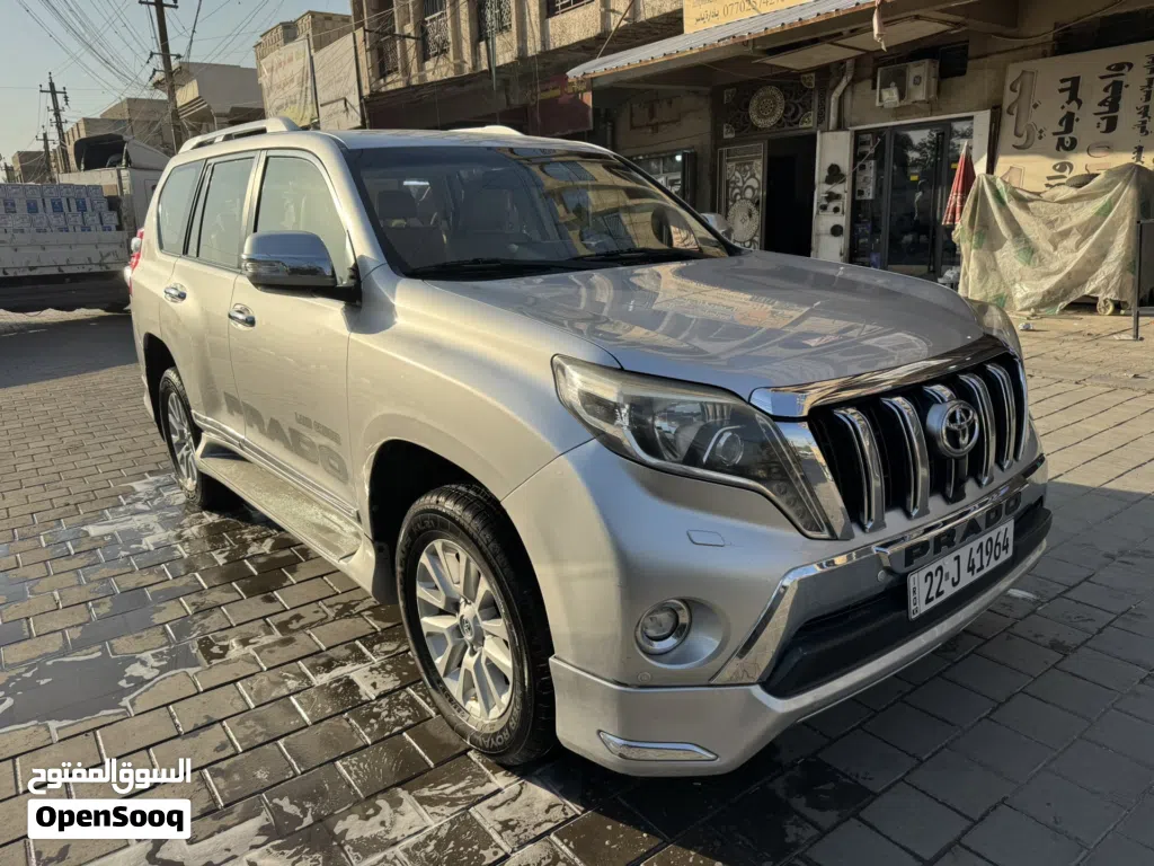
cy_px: 433
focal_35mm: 24
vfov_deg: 56.8
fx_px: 800
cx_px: 577
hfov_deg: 71.6
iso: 80
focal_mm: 6.76
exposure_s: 1/3247
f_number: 1.78
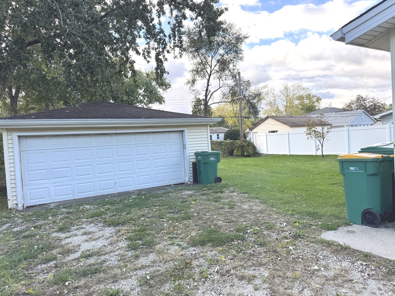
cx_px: 198
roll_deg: +3.2
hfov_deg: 71.6
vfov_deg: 56.8
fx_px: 274
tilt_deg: -1.2
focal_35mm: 24
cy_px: 148
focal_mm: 6.76
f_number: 1.78
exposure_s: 1/633
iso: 80
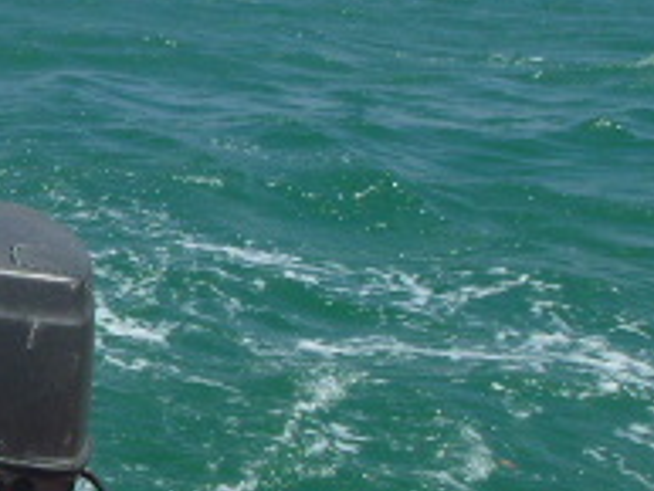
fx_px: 1569
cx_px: -312
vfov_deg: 17.8
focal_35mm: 83
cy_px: 193
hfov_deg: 20.4
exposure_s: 1/800
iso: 100
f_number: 3.9
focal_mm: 4.5
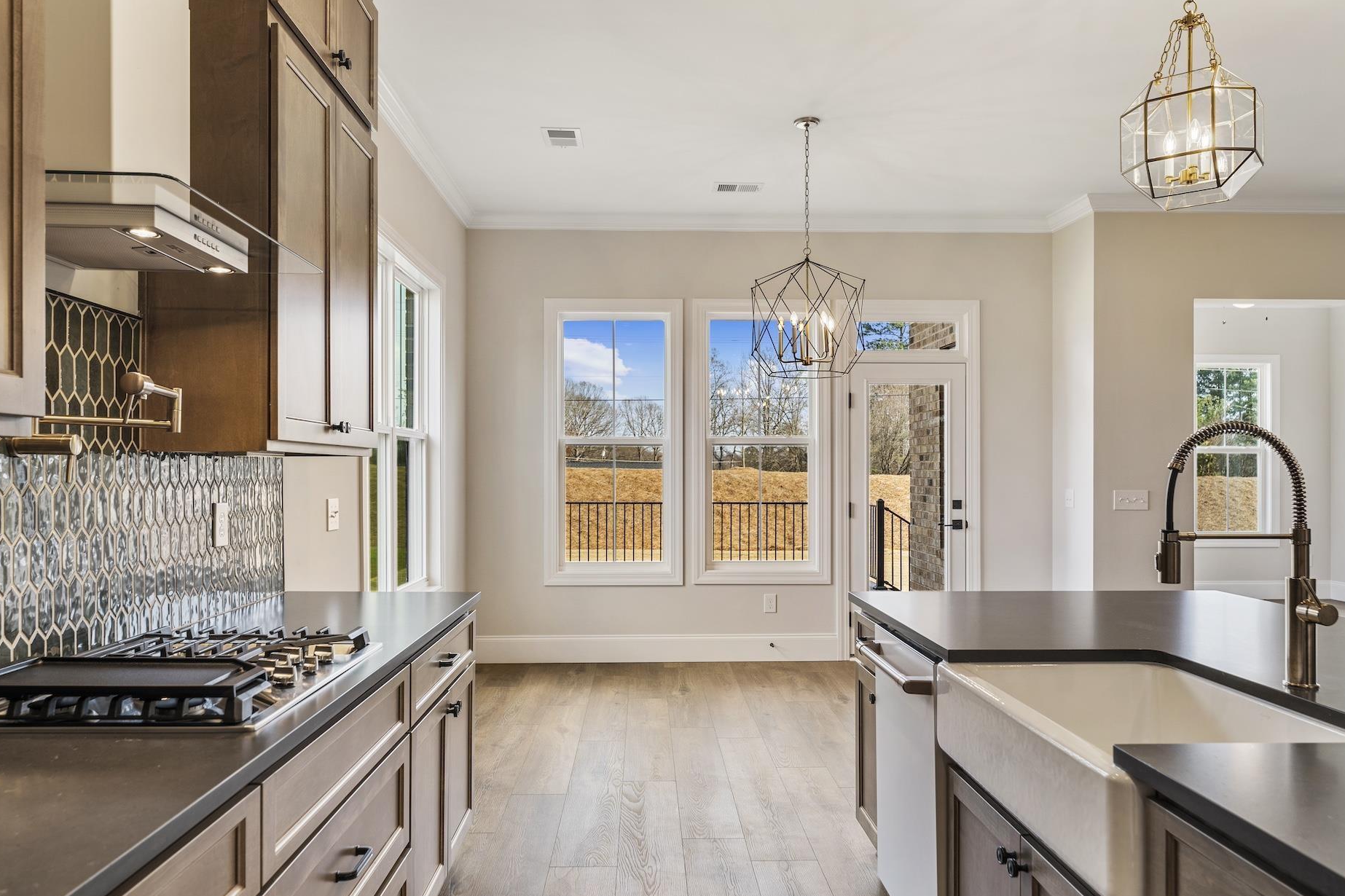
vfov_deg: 49.5
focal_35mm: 26
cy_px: 472
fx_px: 971
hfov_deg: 69.4
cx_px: 673
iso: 400
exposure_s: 1/6
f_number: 6.3
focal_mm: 24
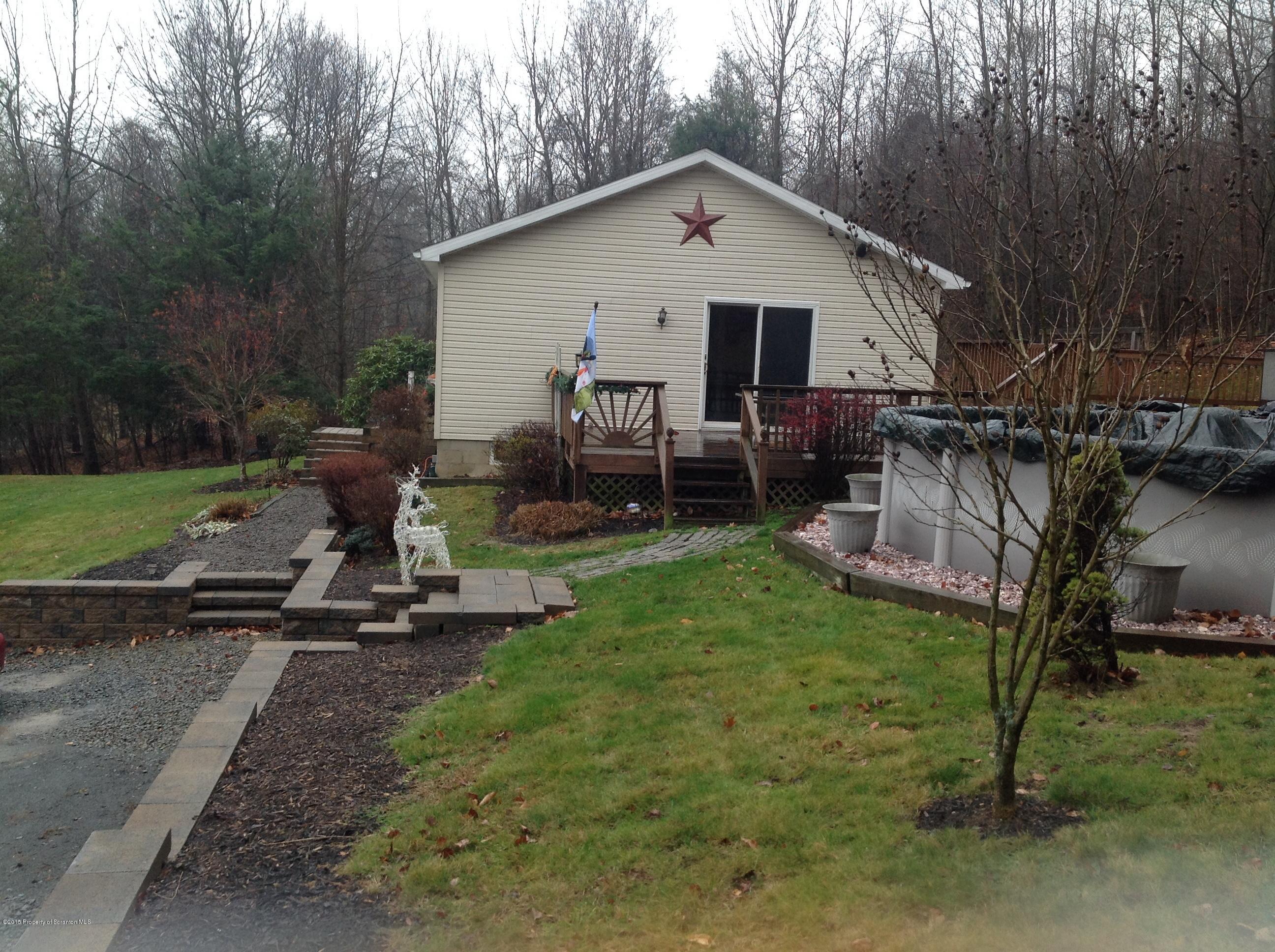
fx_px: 1287
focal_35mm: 35
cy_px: 476
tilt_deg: -7.2
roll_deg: -2.8
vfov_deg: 40.6
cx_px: 638
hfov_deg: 52.7
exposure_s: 1/132
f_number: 2.4
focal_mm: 4.28
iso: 50
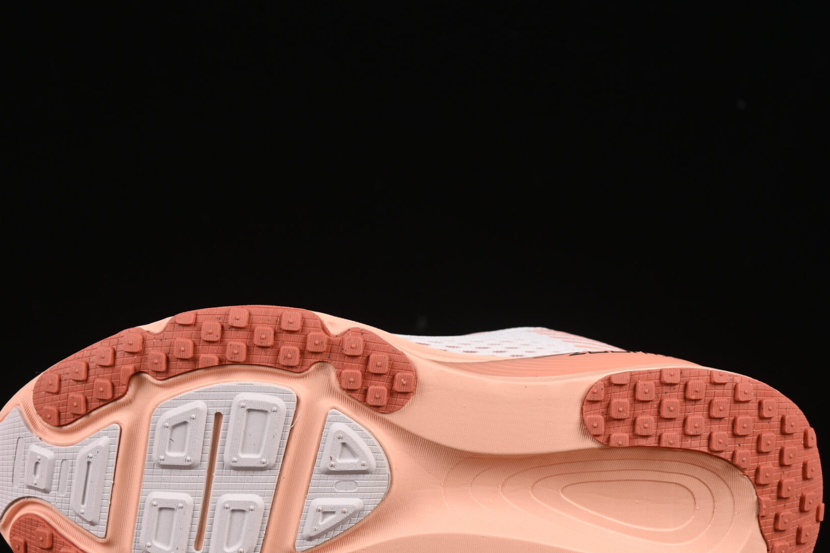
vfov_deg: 11.7
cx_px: 399
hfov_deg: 17.5
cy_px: 380
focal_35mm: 117
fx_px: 2697
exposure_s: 1/80
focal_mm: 50
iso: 160
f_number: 8
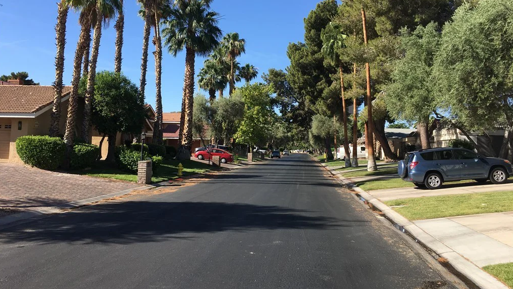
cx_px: 254
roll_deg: -1.0
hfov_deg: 61.0
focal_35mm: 32
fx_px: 435
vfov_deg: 36.5
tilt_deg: +6.2
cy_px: 111
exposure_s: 1/1012
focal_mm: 4.15
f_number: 2.2
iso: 25
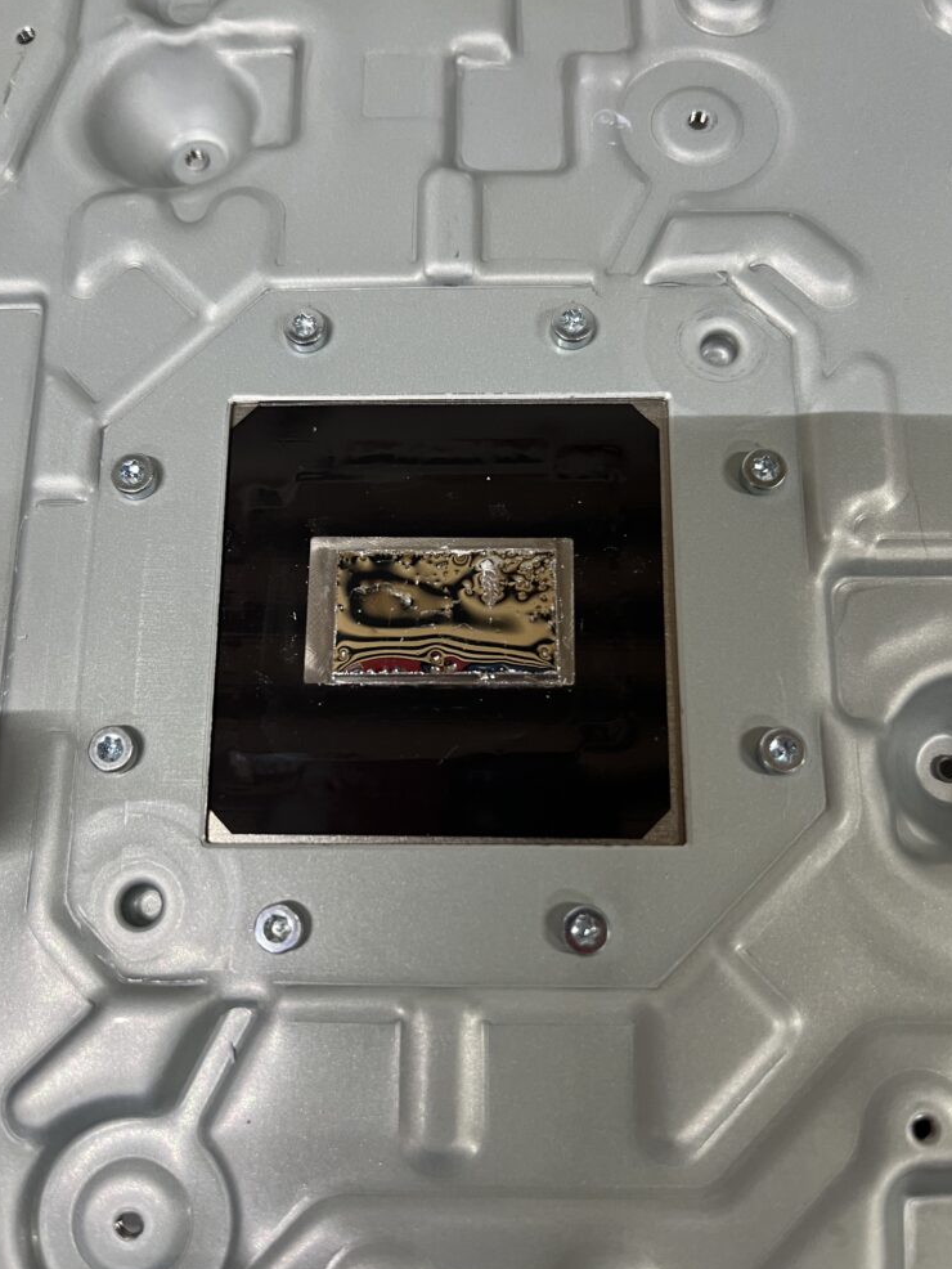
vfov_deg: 65.3
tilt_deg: -69.4
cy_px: 624
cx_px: 462
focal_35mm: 27
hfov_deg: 51.4
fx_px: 990
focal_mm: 5.1
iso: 125
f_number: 1.6
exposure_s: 1/60
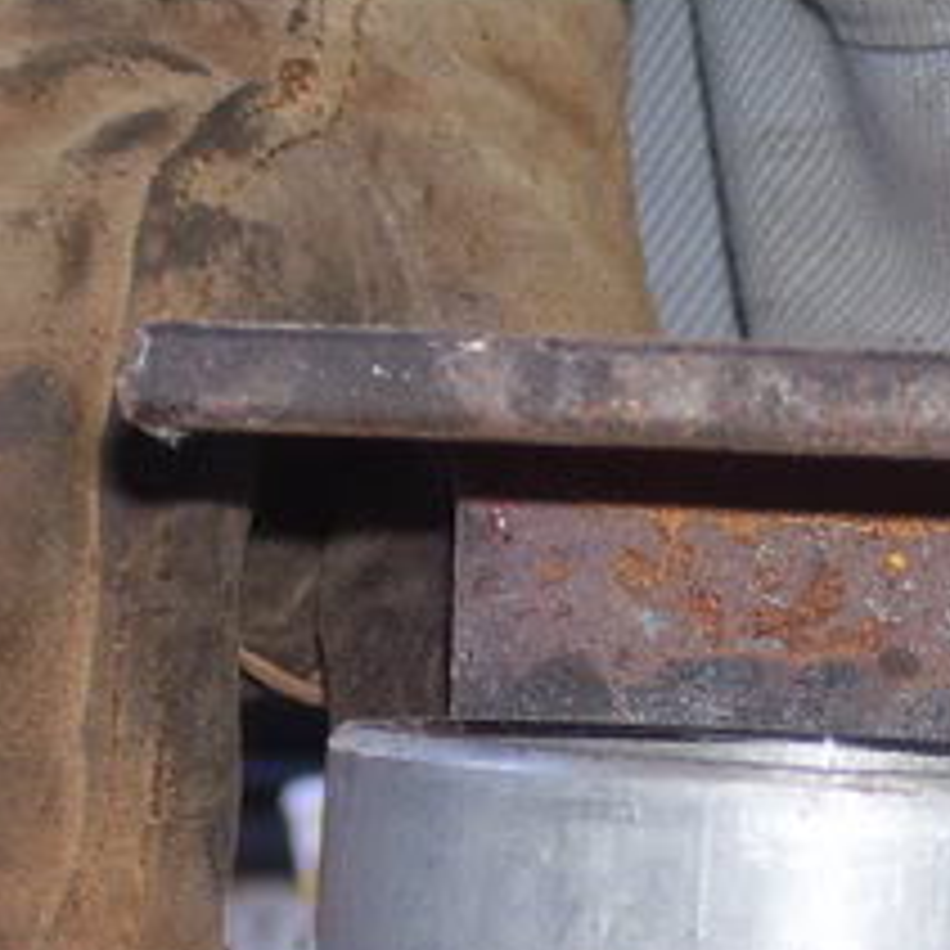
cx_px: 932
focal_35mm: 221
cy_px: 887
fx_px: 6862
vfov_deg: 7.9
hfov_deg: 7.9
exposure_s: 1/90
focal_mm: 10.8
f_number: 3.6
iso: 80
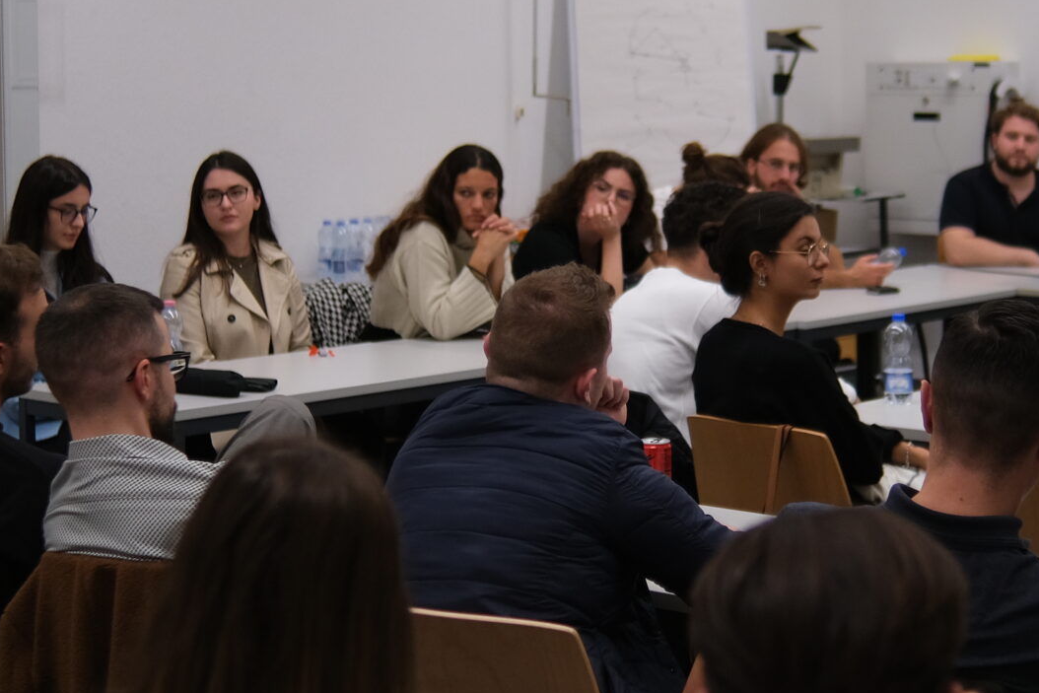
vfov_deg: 16.0
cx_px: 678
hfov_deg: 23.8
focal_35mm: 85
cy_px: 167
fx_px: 2453
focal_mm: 23
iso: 500
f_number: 1.4
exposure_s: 1/640
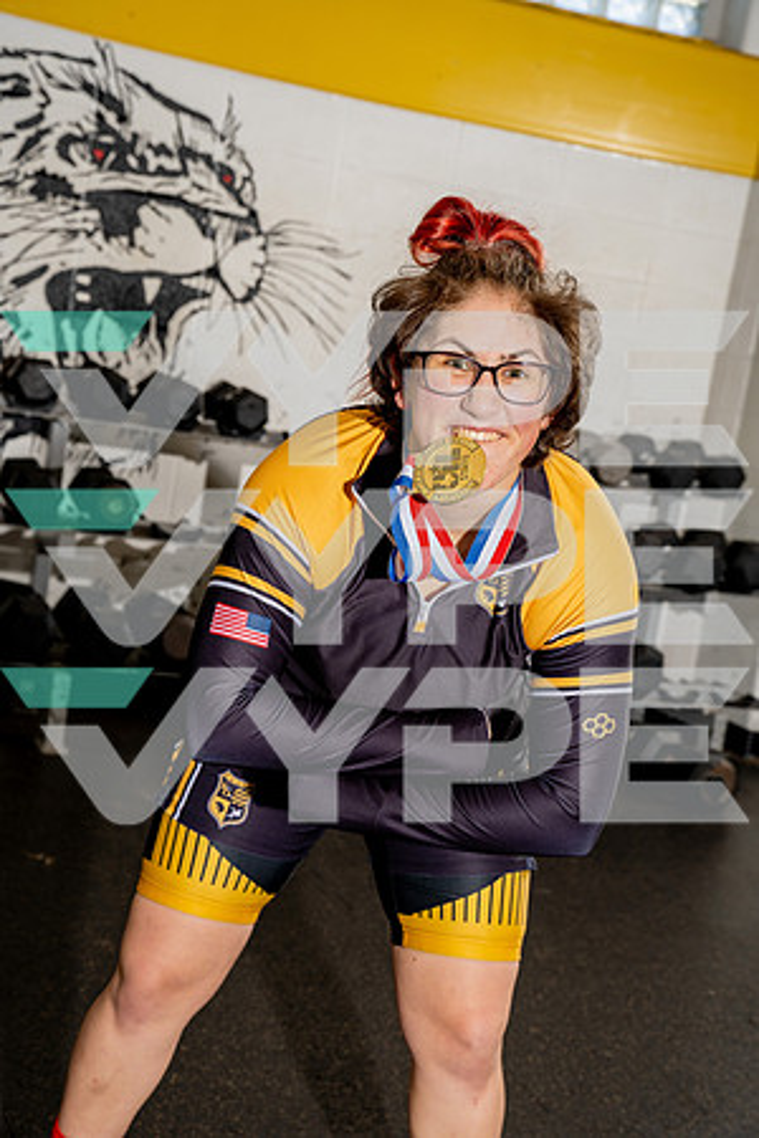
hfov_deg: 25.1
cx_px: 380
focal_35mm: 54
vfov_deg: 36.9
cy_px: 569
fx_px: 1708
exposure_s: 1/200
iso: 200
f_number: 5.6
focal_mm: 54
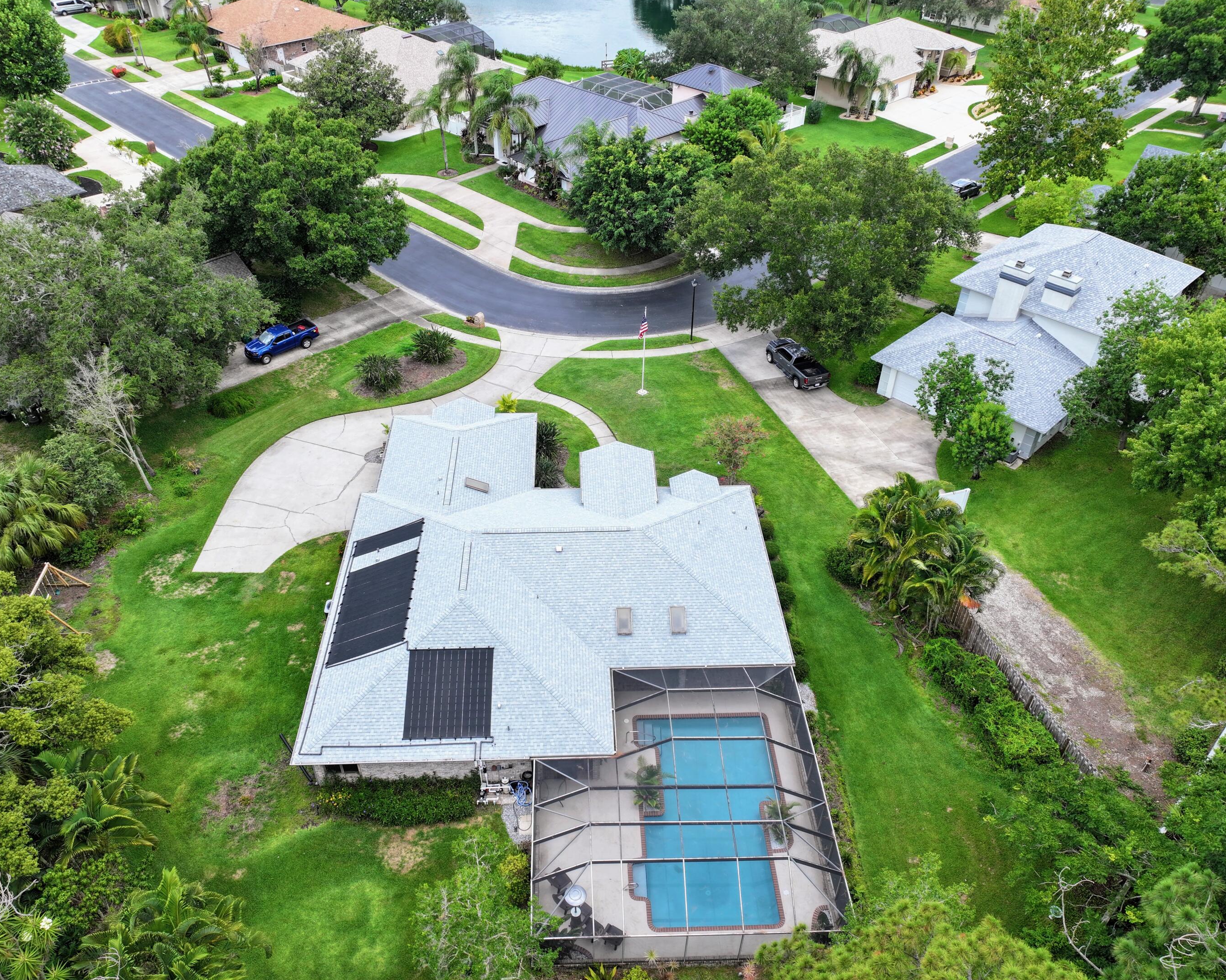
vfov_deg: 54.9
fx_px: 943
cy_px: 505
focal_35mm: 26
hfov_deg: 66.0
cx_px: 588
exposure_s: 1/800
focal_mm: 12.29
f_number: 2.8
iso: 110
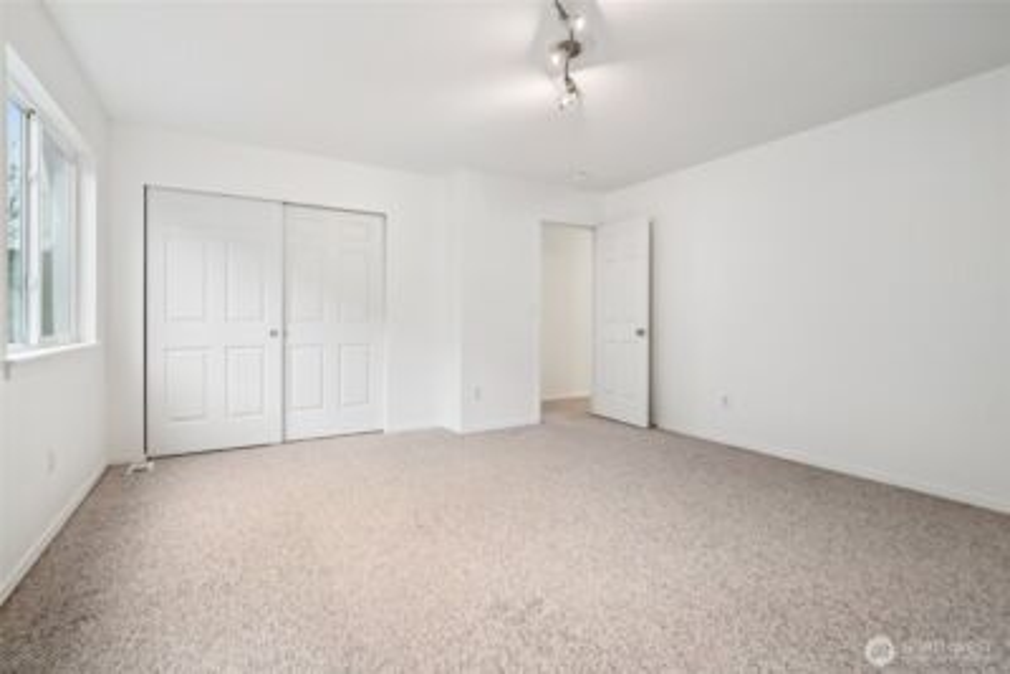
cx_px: 505
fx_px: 449
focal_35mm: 16
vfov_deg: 73.8
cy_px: 337
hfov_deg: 96.7
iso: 1600
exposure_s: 1/25
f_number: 8
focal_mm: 16
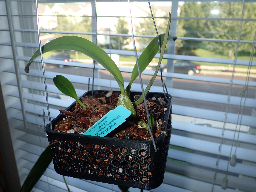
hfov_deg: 60.0
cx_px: 128
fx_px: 222
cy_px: 96
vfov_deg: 46.8
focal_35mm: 30
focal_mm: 5.5
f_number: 6.3
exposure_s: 1/30
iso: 100
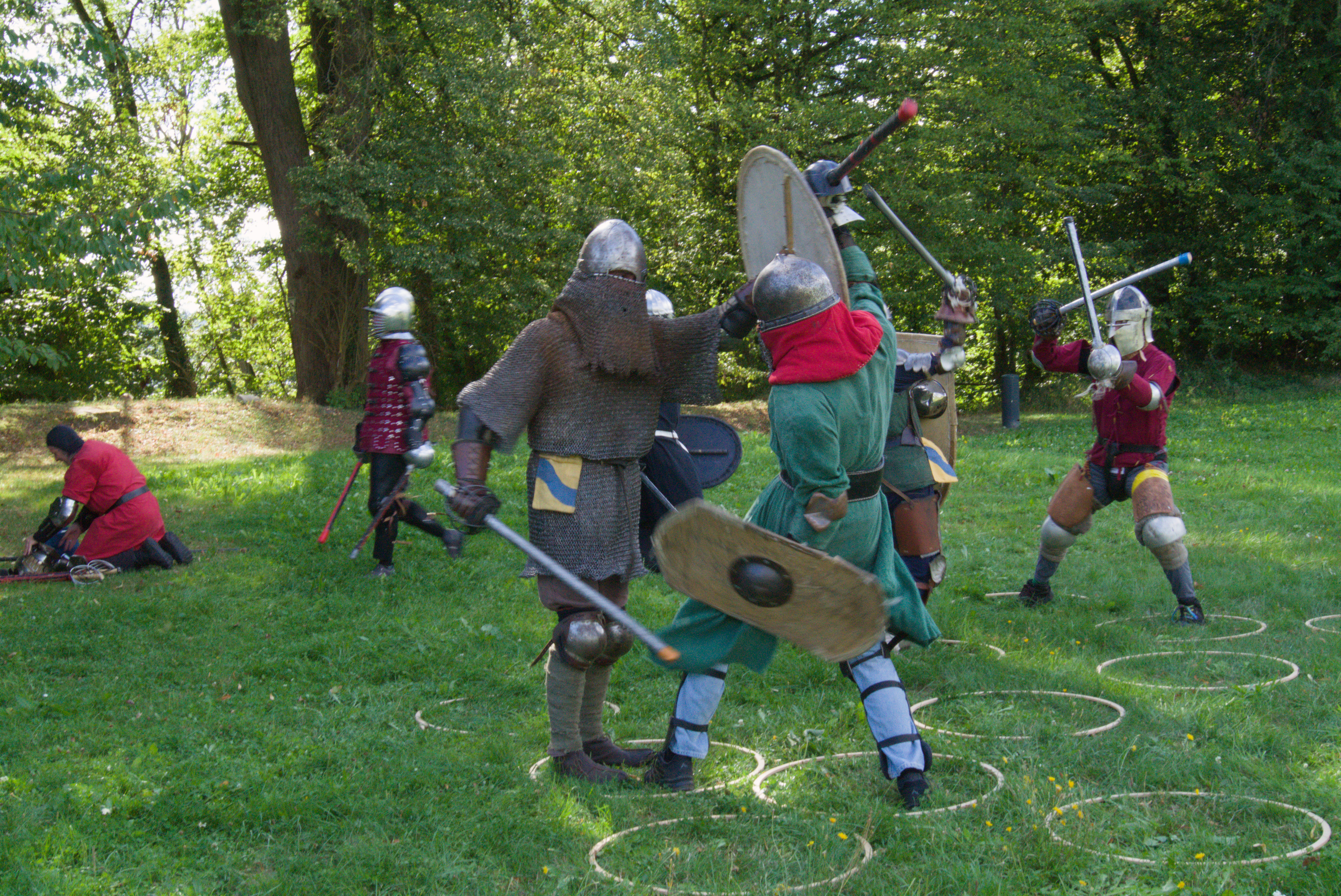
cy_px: 448
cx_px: 670
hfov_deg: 43.6
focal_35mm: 45
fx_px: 1678
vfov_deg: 29.9
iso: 1600
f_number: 22
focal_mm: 30
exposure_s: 1/60
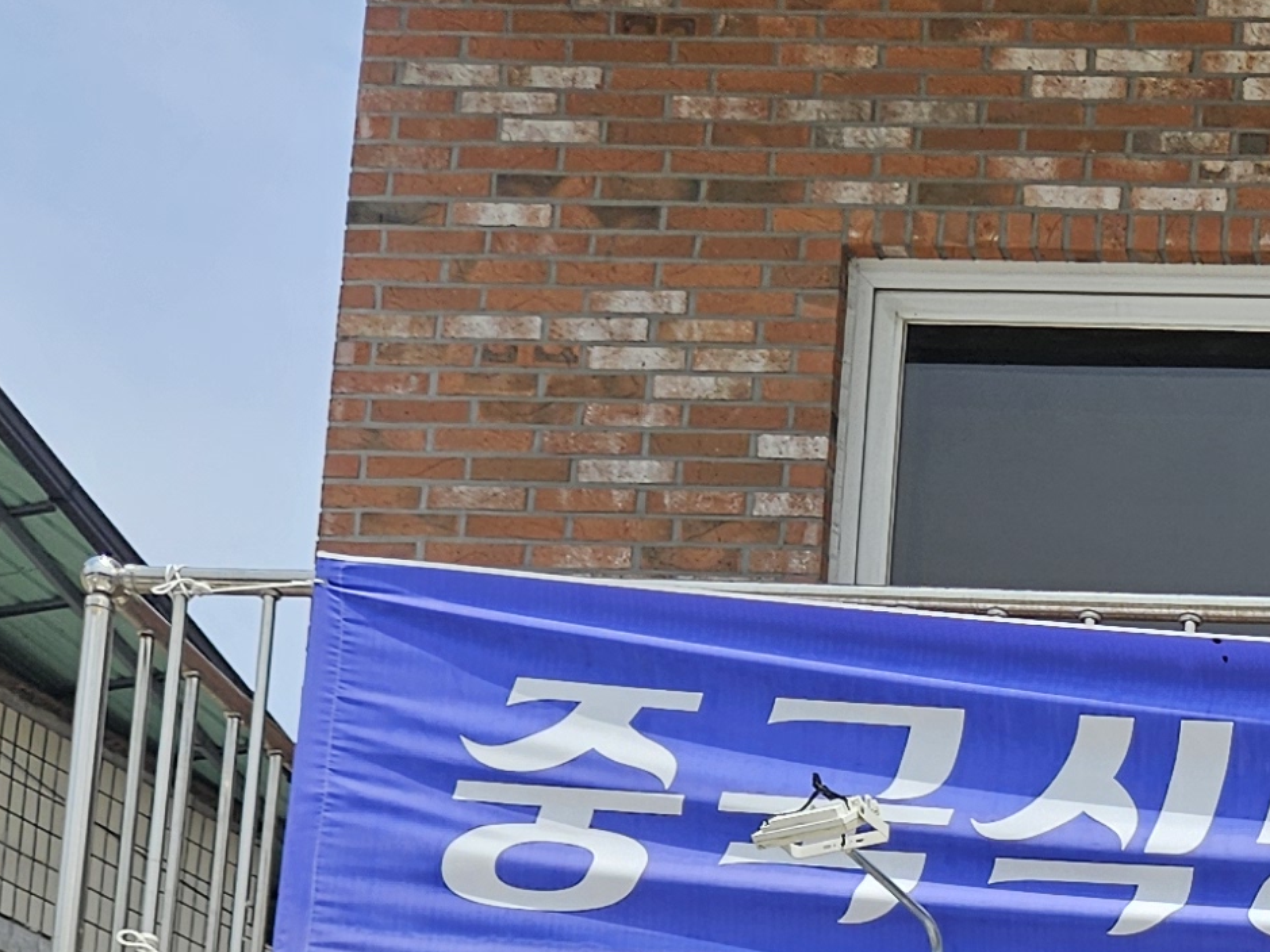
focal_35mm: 98
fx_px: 3595
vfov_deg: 13.6
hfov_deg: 18.1
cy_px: 1701
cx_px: 1854
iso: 25
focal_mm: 5.4
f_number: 1.8
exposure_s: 1/1576
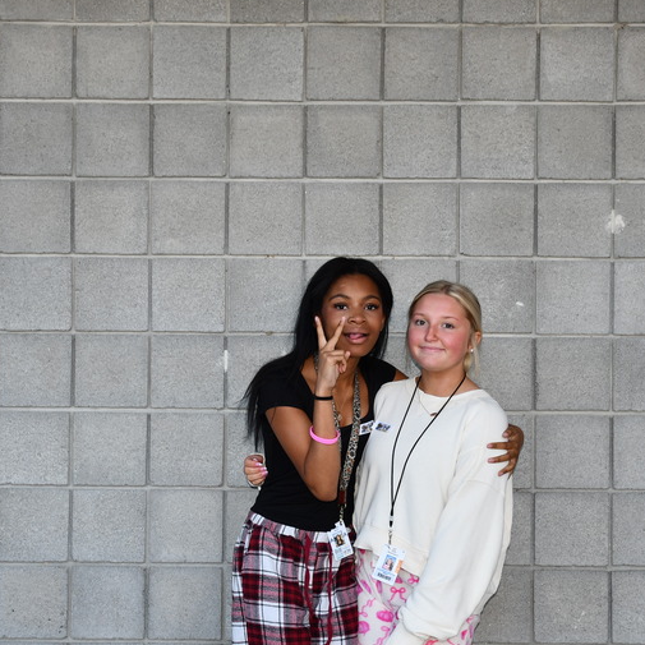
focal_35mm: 69
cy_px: 427
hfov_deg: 25.0
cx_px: 337
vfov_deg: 24.9
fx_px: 1455
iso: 160
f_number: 4
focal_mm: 27
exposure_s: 1/250
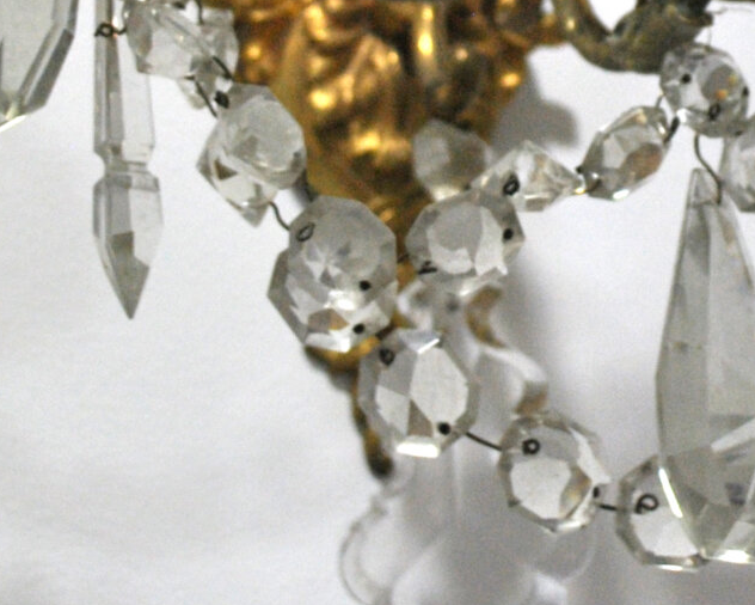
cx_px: 653
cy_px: -79
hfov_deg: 13.9
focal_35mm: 137
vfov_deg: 11.1
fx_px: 3062
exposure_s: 1/80
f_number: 4
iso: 400
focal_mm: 24
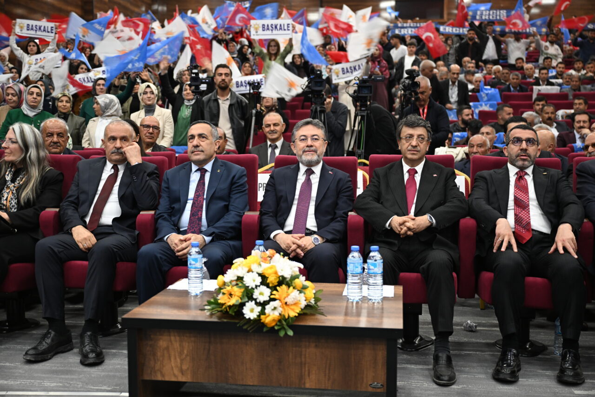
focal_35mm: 41
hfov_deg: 47.4
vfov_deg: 32.6
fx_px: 678
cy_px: 198
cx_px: 298
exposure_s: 1/40
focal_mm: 41
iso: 1600
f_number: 2.8
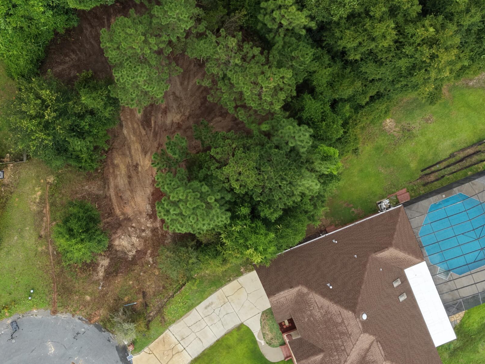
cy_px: 161
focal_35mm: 45
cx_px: 171
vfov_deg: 32.2
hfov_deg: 41.7
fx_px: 630
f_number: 1.8
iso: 260
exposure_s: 1/1000
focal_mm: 8.67
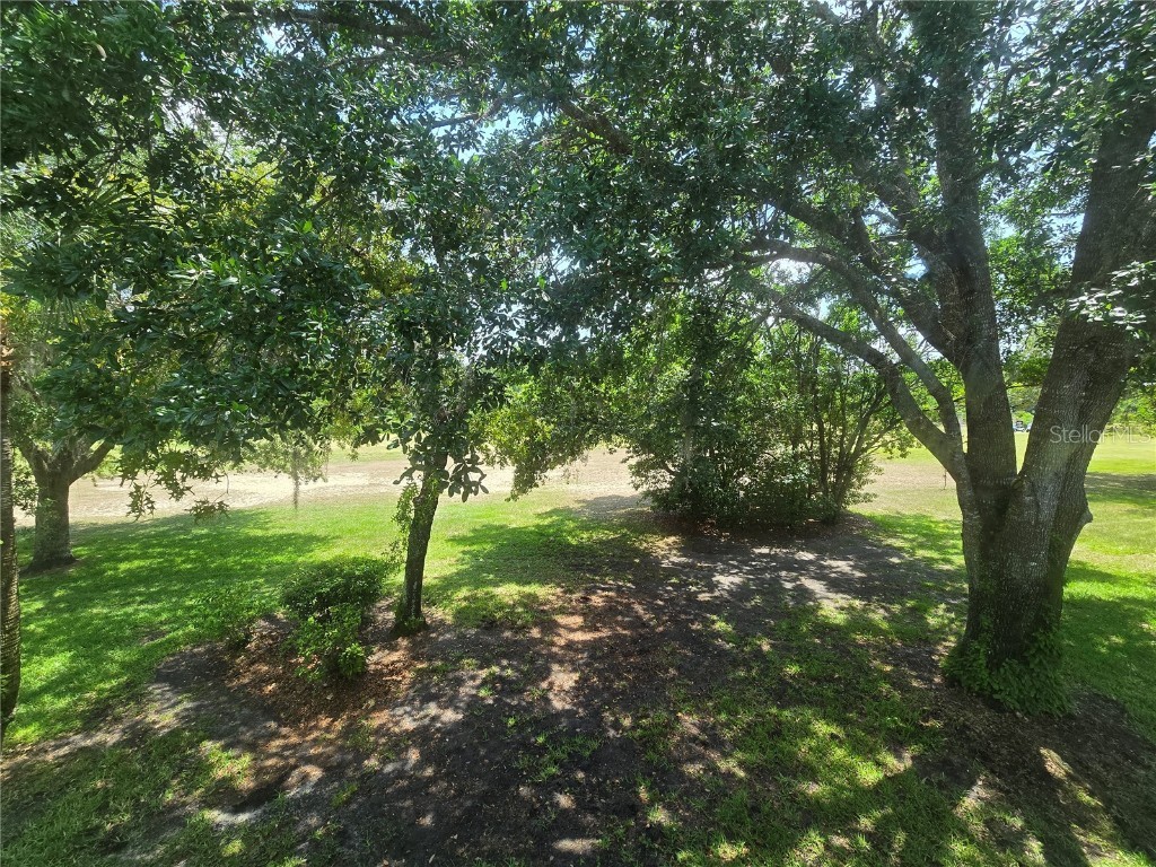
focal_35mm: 13
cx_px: 578
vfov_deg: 89.9
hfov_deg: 106.2
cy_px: 434
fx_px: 434
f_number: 2.2
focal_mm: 2.2
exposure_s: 1/384
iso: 50
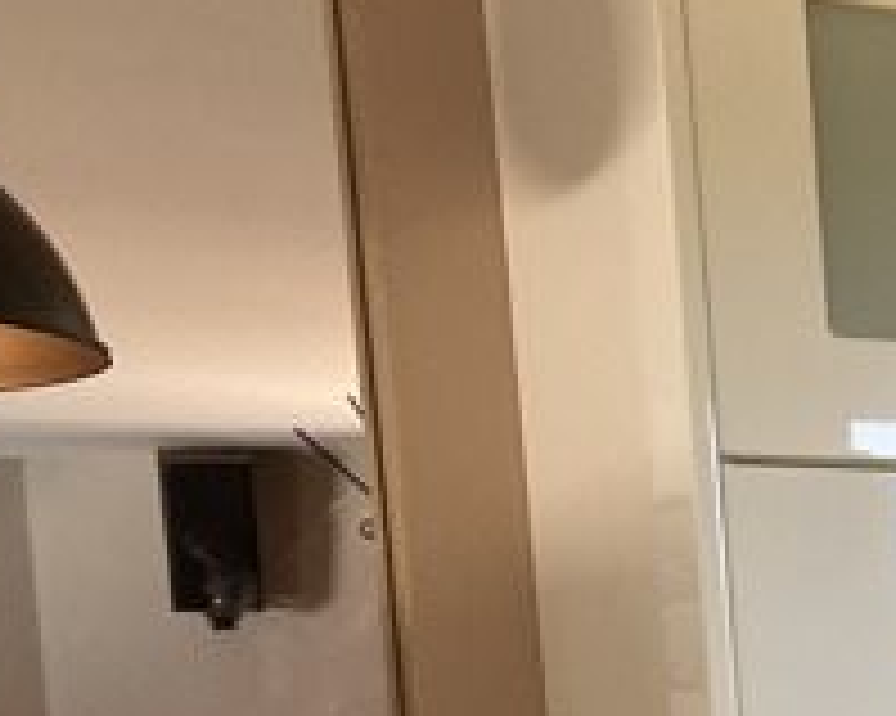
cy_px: 1148
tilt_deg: -8.0
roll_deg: +1.3
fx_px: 2704
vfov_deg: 13.9
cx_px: 1661
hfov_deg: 15.8
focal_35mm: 102
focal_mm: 4.25
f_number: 1.8
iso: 125
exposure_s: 1/100
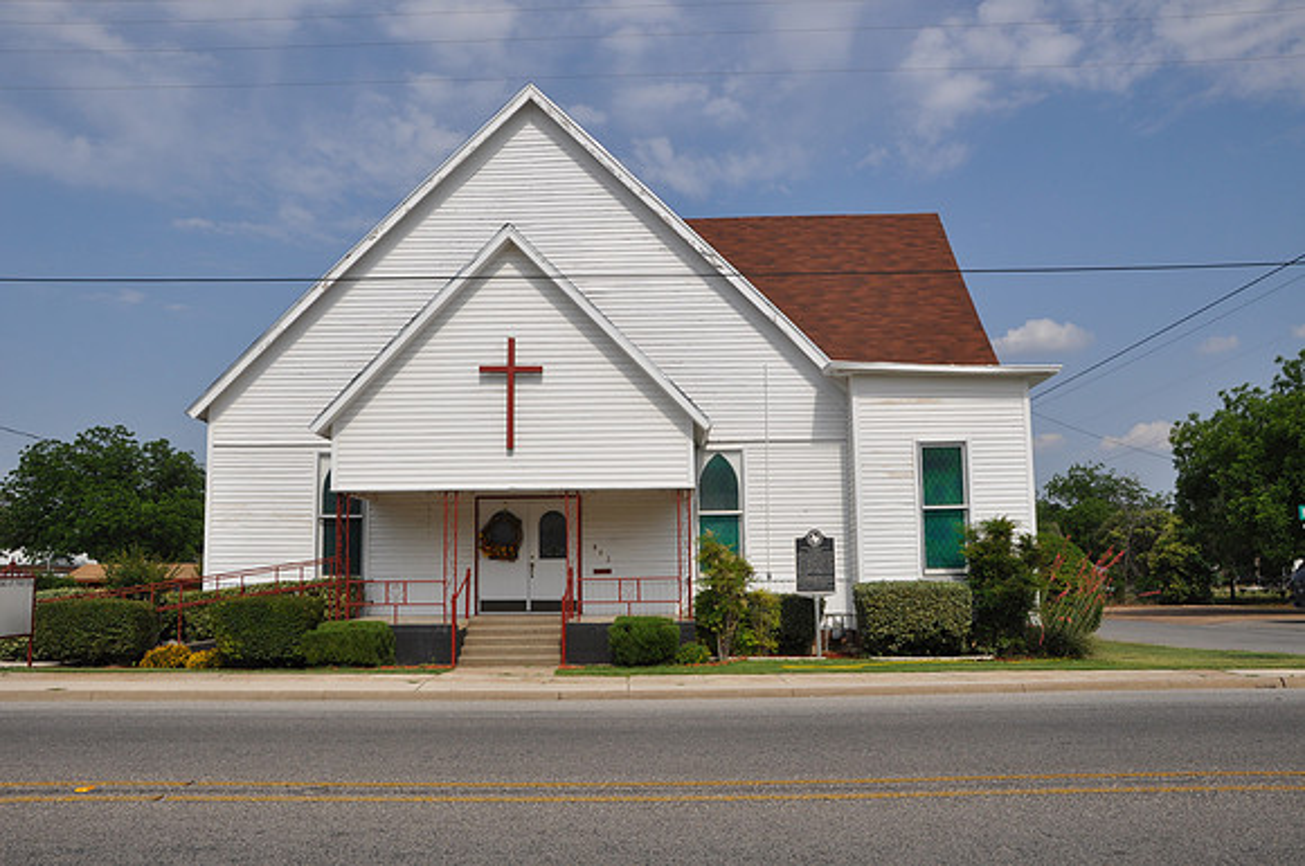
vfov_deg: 41.6
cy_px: 433
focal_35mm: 32
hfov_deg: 59.6
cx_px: 652
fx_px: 1140
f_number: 10
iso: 200
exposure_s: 1/400
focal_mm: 21
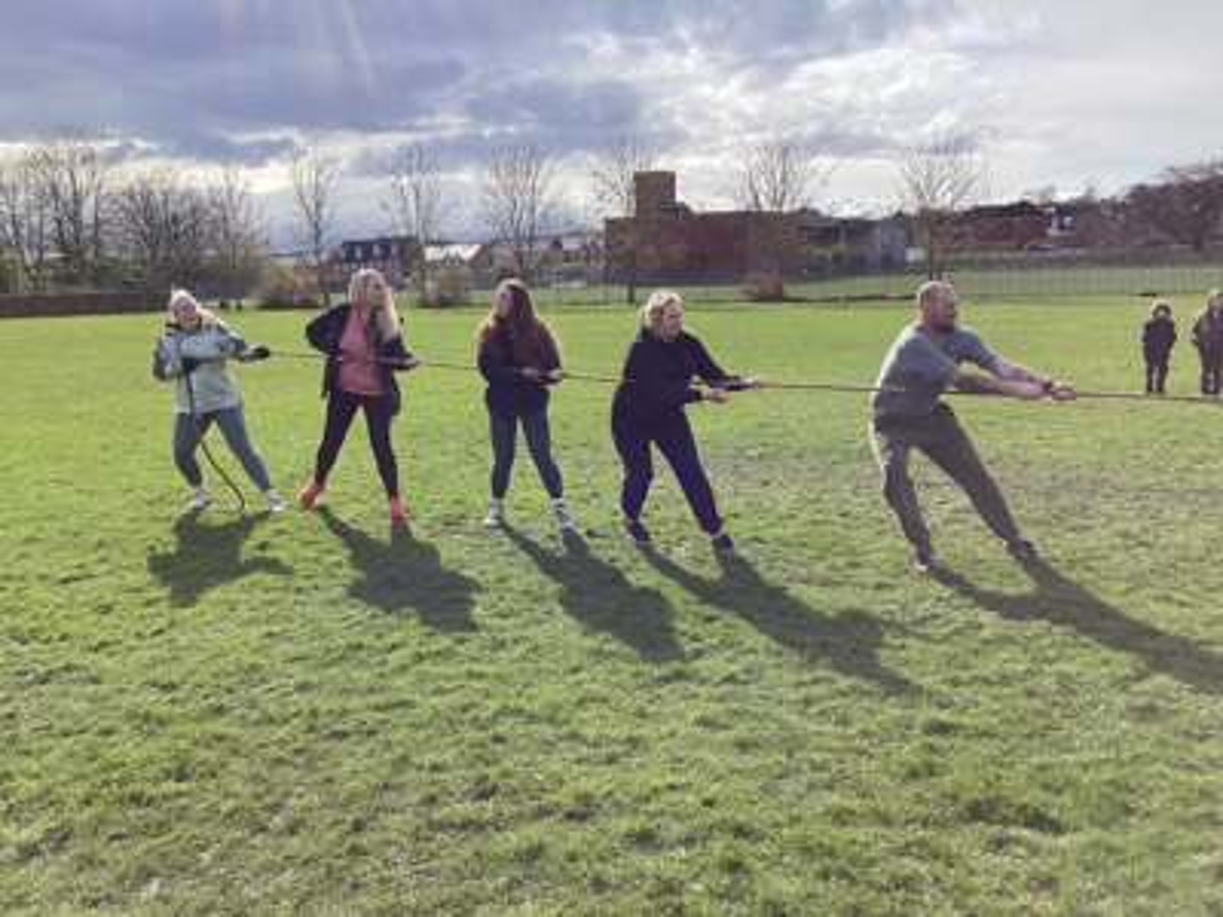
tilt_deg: -12.4
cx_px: 612
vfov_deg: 45.4
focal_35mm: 31
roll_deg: +0.7
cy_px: 458
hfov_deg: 58.4
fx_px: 1095
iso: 25
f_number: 2.4
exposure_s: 1/1148
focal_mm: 3.3
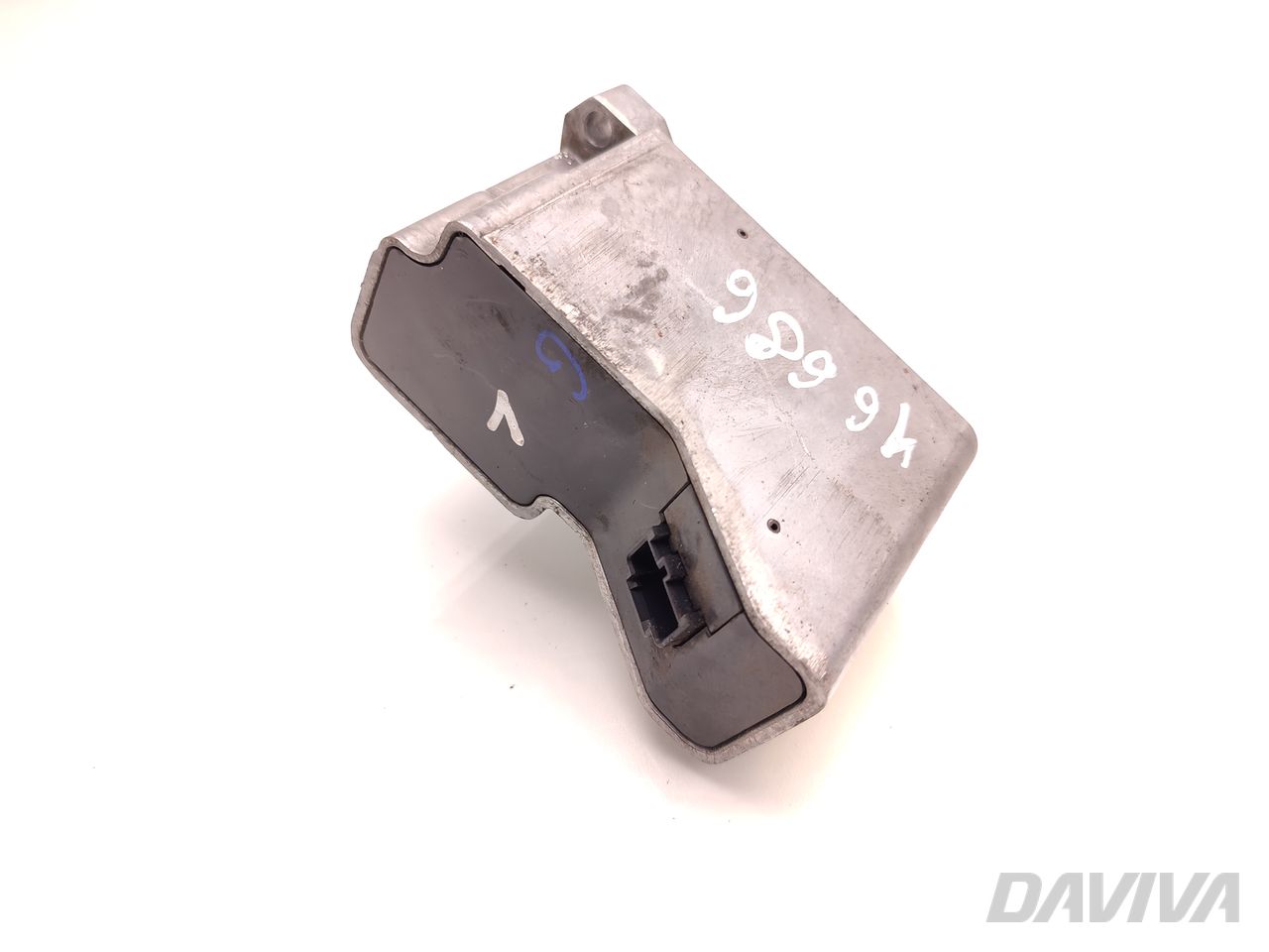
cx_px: 634
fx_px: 880
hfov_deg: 71.6
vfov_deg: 56.8
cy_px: 476
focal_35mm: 24
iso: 125
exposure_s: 1/80
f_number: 1.89
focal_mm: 5.89
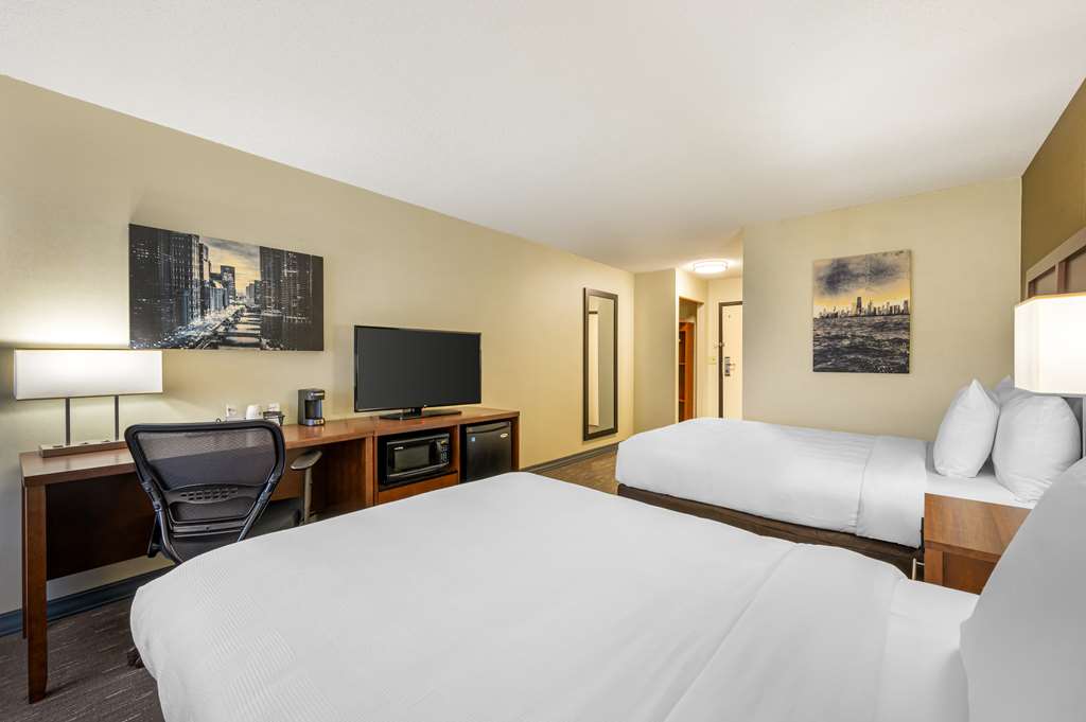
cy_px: 361
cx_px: 543
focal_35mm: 14
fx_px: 422
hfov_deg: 104.3
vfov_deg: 81.1
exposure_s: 1/8
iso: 200
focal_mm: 14
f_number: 10
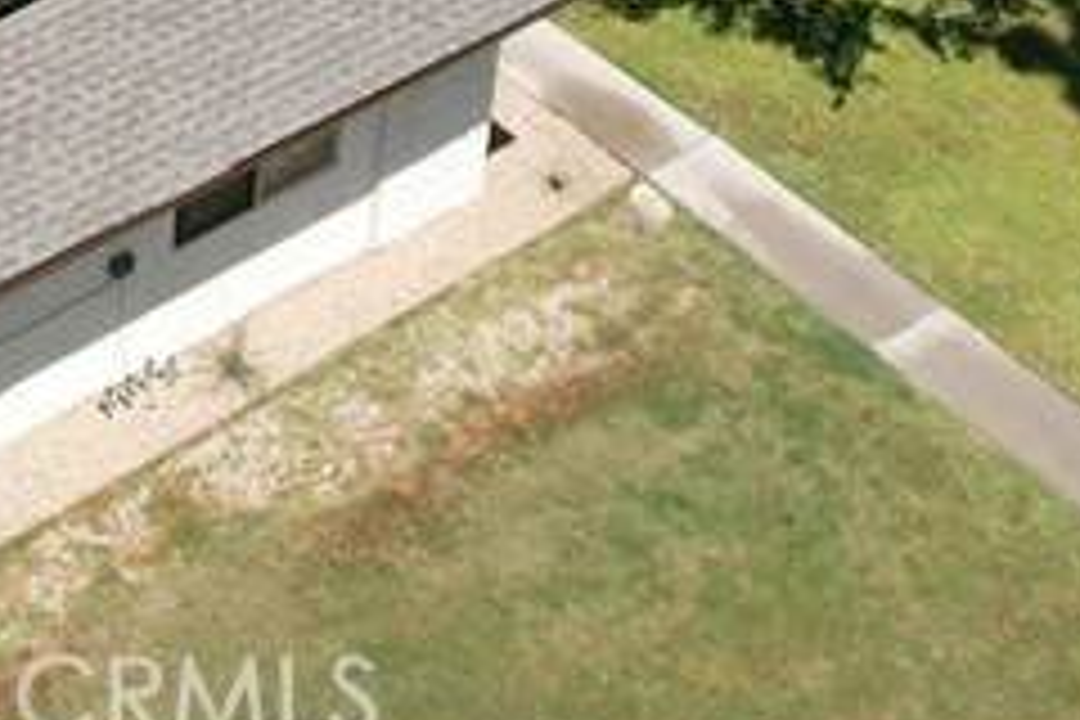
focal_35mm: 94
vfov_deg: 12.6
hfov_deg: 20.2
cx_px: -256
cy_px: -776
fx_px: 2820
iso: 100
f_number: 2.8
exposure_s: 1/1600
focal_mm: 8.38
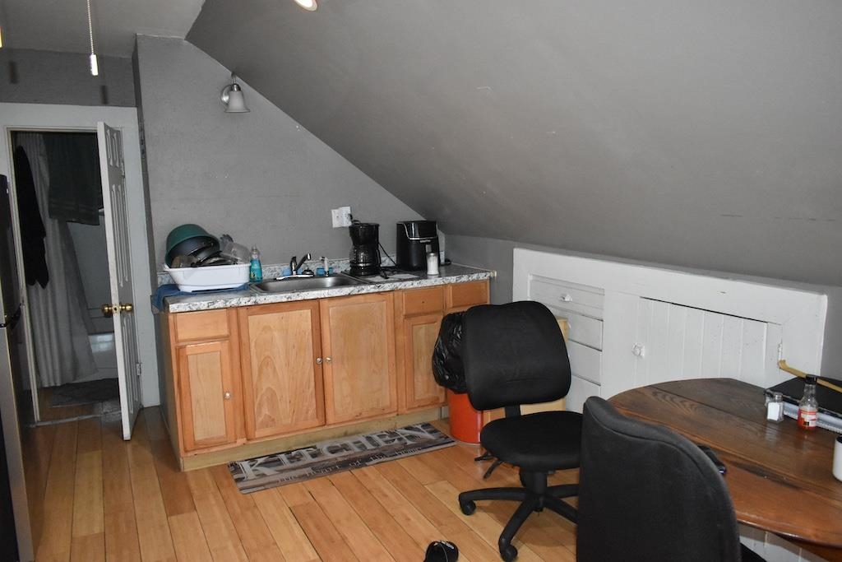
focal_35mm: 27
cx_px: 421
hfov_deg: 67.4
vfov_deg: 47.9
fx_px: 632
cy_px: 281
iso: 5000
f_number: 3.5
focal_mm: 18
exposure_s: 1/160
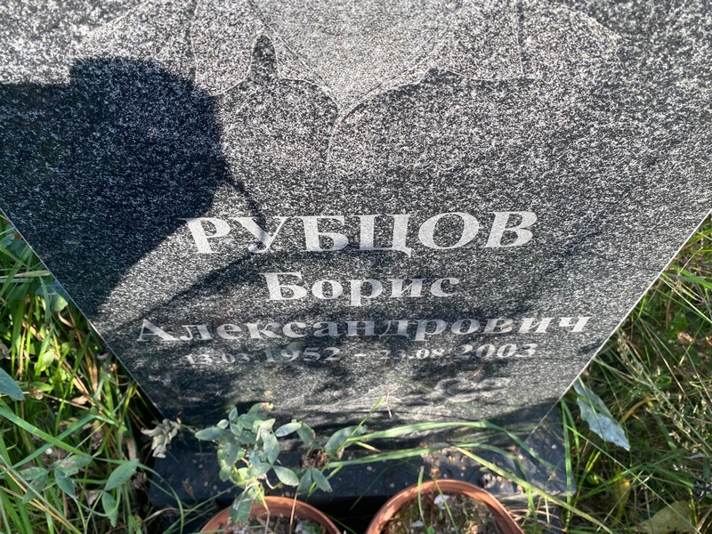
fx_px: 535
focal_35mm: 26
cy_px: 267
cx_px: 356
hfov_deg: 67.3
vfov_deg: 53.1
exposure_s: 1/228
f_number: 1.8
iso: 32
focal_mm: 4.25
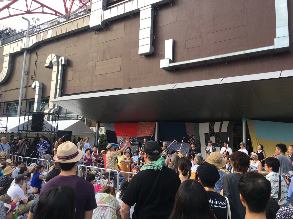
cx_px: 146
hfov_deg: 61.7
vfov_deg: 48.2
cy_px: 110
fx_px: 245
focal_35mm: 29
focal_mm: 4.15
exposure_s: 1/256
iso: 25
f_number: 2.2
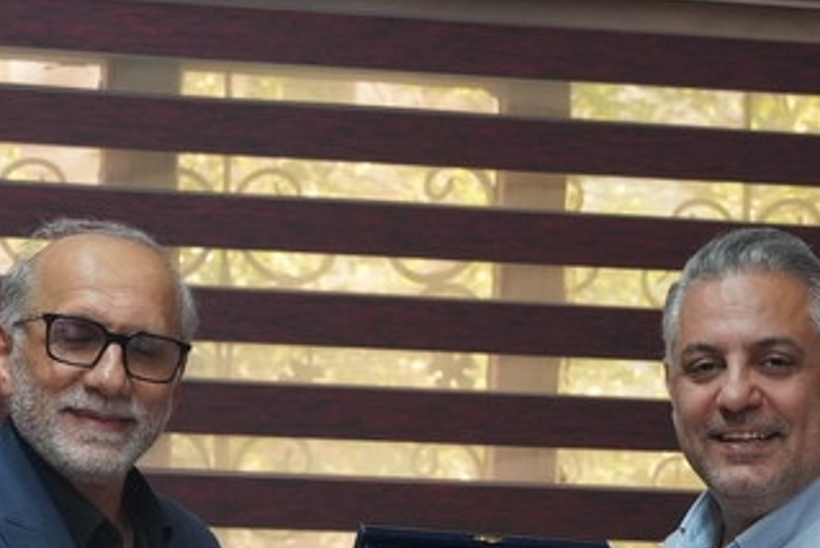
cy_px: 711
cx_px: 481
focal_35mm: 124
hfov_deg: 16.5
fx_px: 2831
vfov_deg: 10.8
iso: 2000
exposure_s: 1/160
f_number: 4
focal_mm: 38.7
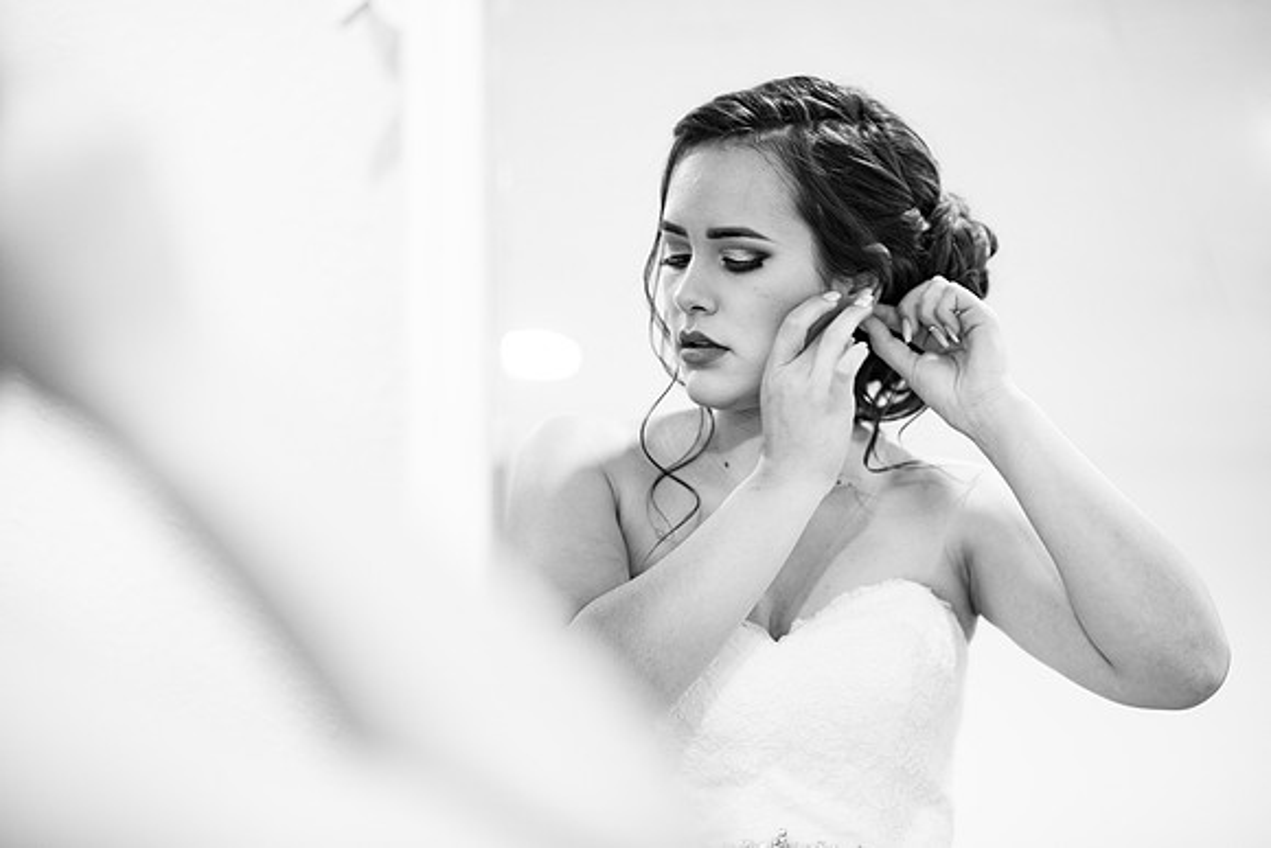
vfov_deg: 16.1
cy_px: 424
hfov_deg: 23.9
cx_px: 636
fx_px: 3002
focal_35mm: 85
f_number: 2.2
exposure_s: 1/125
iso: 2500
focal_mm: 85
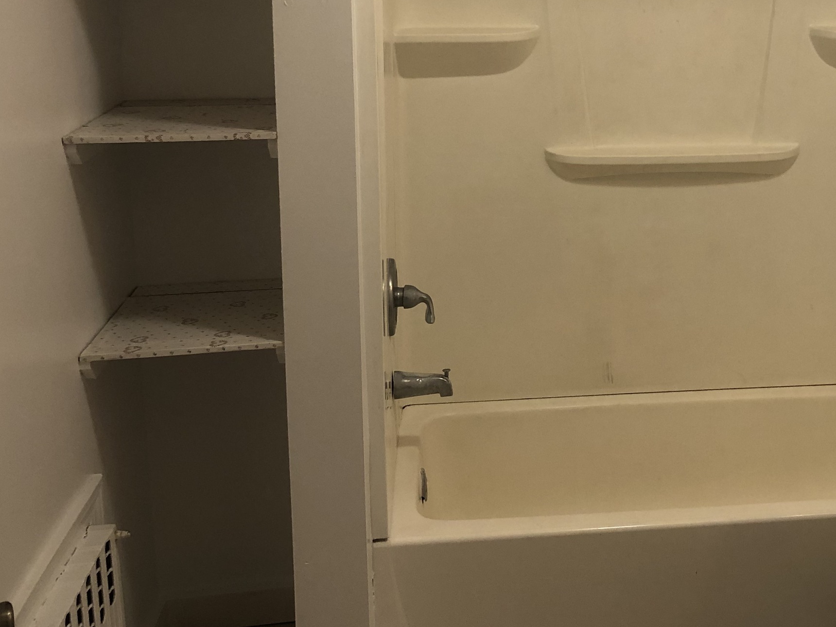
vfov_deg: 28.3
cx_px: 638
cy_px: 99
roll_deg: -0.8
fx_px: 1208
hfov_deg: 37.2
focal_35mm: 50
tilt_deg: -10.8
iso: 40
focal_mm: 3.99
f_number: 1.8
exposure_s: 1/15
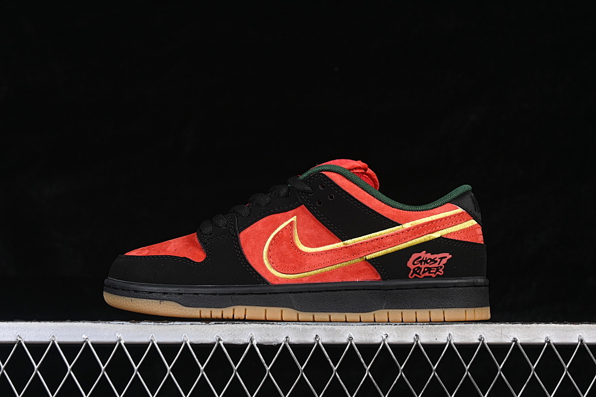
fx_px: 1242
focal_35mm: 75
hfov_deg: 27.0
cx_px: 298
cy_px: 198
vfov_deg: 18.2
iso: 160
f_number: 6.3
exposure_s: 1/60
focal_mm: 50
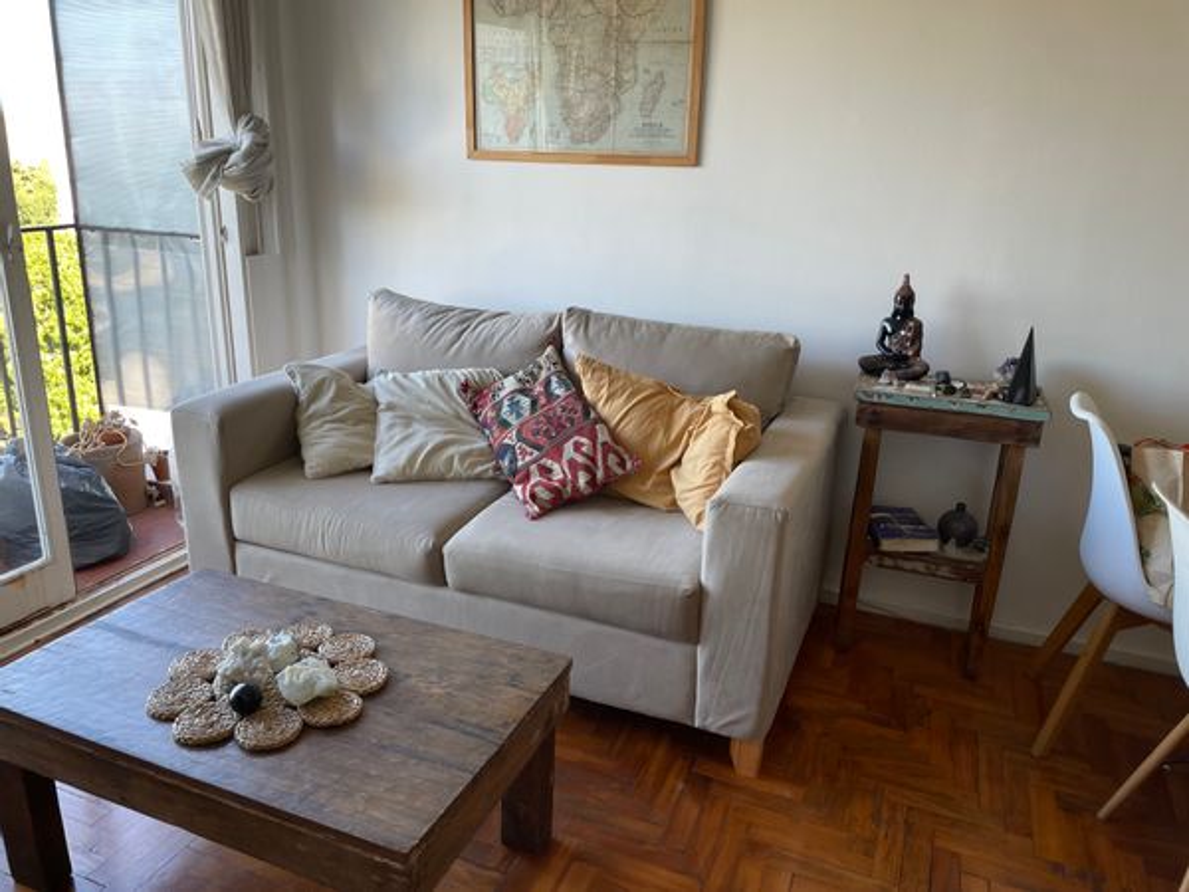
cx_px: 594
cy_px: 446
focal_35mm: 26
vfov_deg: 53.1
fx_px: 893
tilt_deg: -18.2
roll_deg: -1.6
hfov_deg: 67.3
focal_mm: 4.2
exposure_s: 1/121
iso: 50
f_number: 1.6
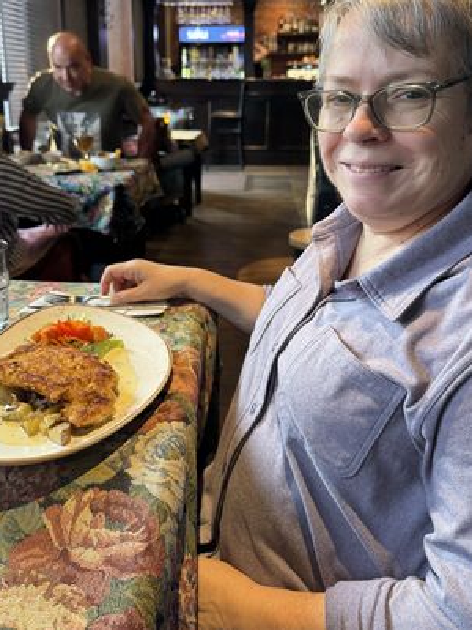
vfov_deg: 59.3
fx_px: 545
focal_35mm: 30
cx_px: 204
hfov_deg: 46.7
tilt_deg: -16.6
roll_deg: +1.3
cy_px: 241
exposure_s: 1/50
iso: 160
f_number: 1.78
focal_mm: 6.76
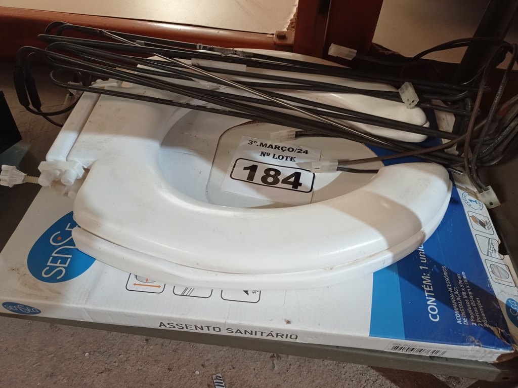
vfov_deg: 49.7
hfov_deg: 63.5
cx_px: 259
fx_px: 419
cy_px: 194
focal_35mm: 28
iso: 529
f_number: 1.79
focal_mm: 4.7
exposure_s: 1/24
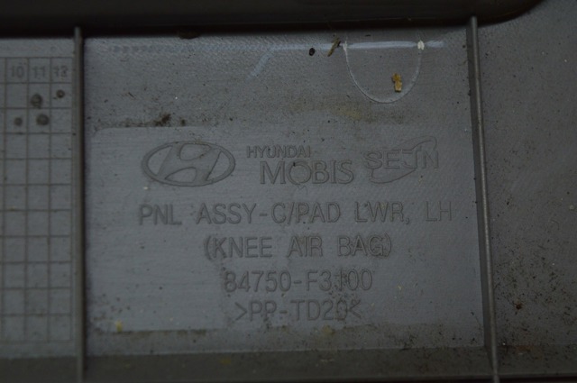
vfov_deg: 16.5
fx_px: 1321
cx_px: 288
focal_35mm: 82
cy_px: 192
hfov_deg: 24.6
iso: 400
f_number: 5.6
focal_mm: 55
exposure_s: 1/100
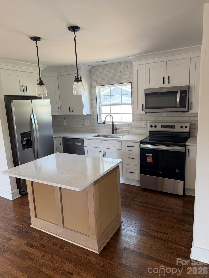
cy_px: 139
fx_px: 193
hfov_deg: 56.8
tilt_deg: -8.7
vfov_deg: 71.6
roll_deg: +3.6
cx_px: 104
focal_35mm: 24
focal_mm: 6.76
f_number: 1.78
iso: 200
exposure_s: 1/121
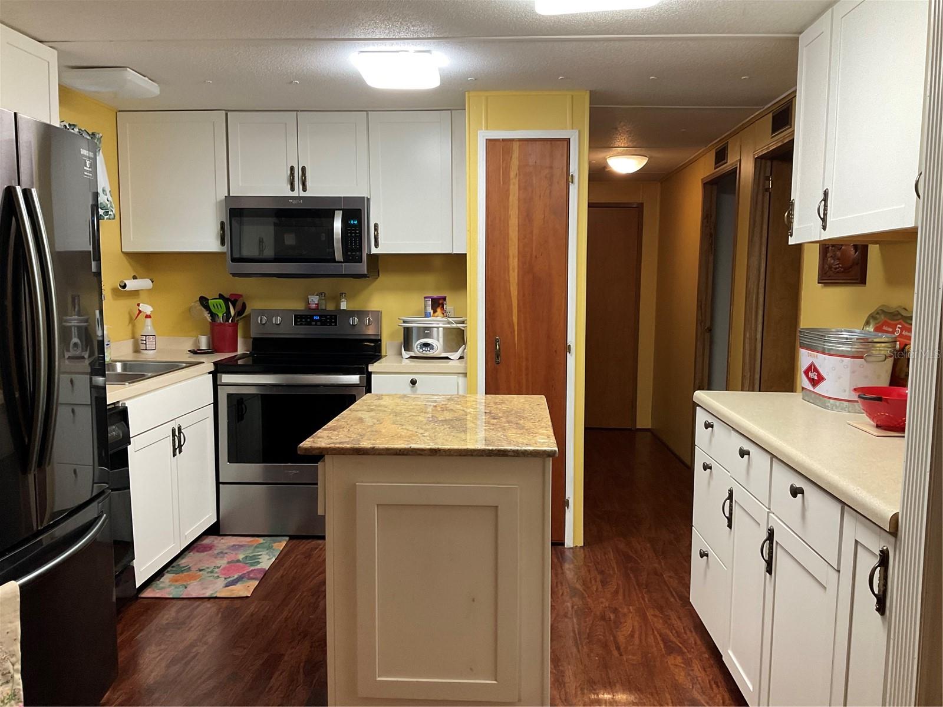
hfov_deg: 61.7
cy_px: 354
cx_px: 472
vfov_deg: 48.2
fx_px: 790
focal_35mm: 29
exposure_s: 1/60
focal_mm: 3
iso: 125
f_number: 1.8
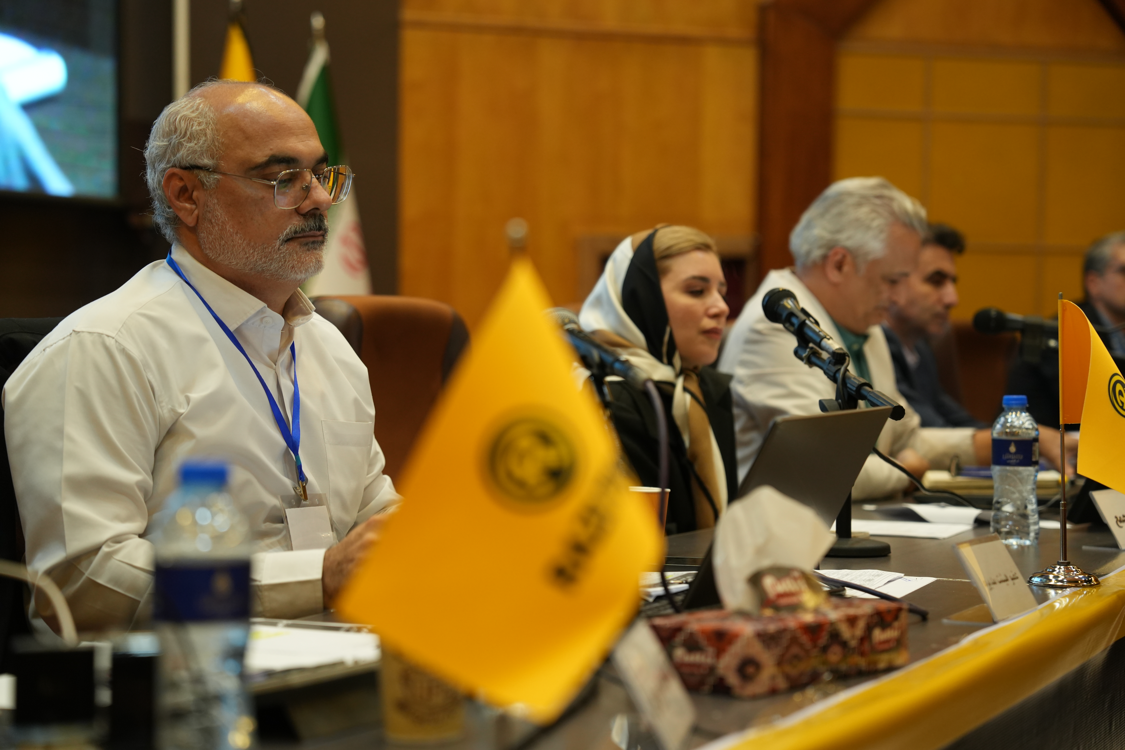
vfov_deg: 19.5
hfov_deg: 28.8
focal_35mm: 70
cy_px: 375
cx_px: 562
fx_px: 2187
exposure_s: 1/60
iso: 1250
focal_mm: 70
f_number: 2.8
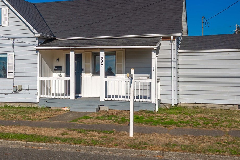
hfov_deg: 44.2
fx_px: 293
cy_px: 71
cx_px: 92
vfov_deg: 30.5
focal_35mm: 44
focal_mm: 24
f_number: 7.1
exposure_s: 1/320
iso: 80
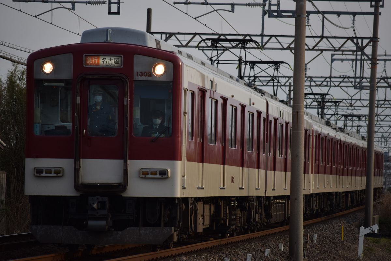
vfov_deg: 6.1
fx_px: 2444
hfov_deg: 9.1
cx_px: 196
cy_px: 130
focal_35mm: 225
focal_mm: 150
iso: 200
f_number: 5
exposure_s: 1/800
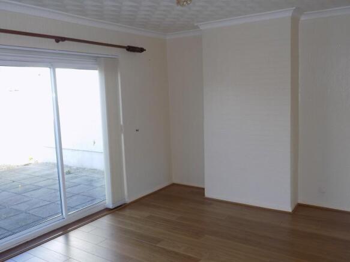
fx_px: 303
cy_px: 131
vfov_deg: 46.8
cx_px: 175
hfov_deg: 60.0
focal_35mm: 30
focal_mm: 5.3
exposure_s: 1/50
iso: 80
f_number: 3.3
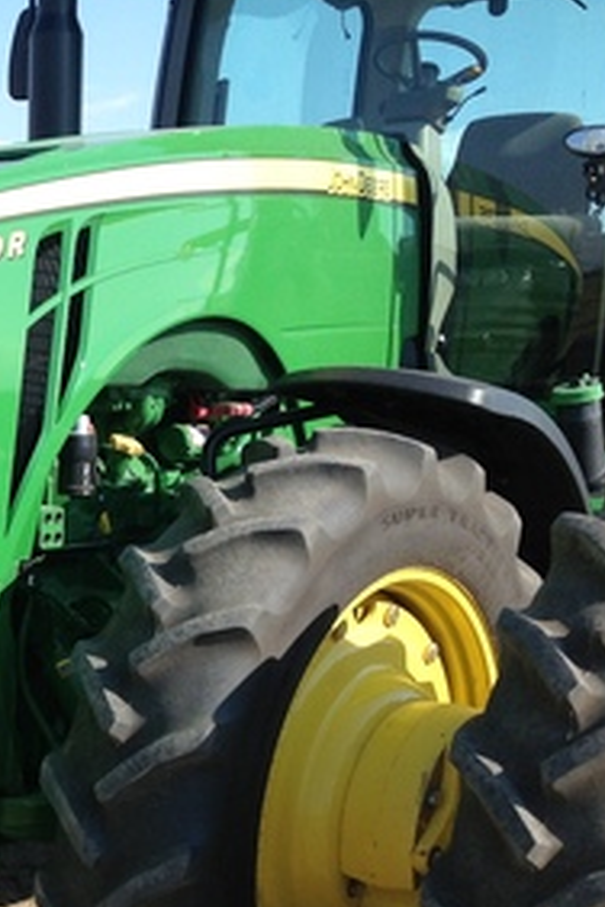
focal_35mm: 70
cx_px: -183
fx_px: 1764
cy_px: 611
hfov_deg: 18.1
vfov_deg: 28.6
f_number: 2.4
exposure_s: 1/1259
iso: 80
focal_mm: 4.28
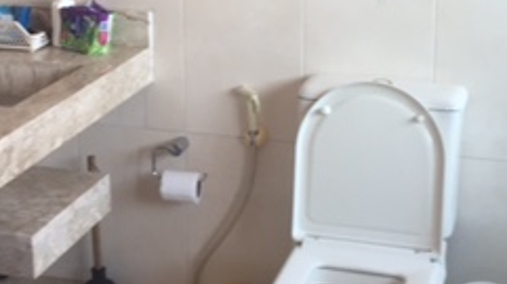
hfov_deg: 25.0
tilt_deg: -12.2
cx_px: 126
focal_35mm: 84
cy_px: 13
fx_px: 1128
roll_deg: +0.9
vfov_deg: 14.2
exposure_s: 1/50
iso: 40
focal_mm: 4.15
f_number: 2.2
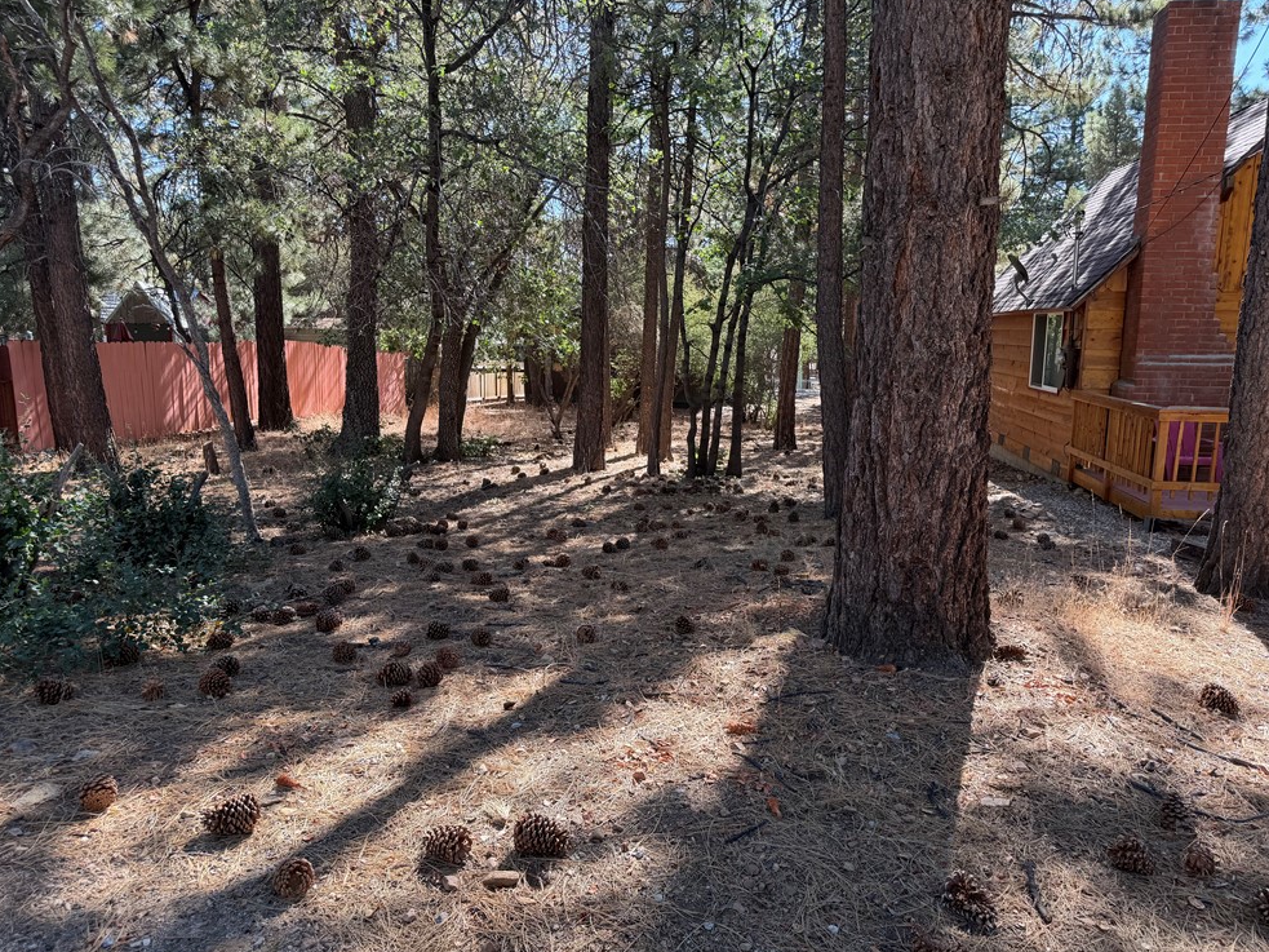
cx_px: 638
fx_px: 916
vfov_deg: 54.9
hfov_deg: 69.4
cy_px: 490
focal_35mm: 25
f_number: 1.78
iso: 80
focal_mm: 6.76
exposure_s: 1/407
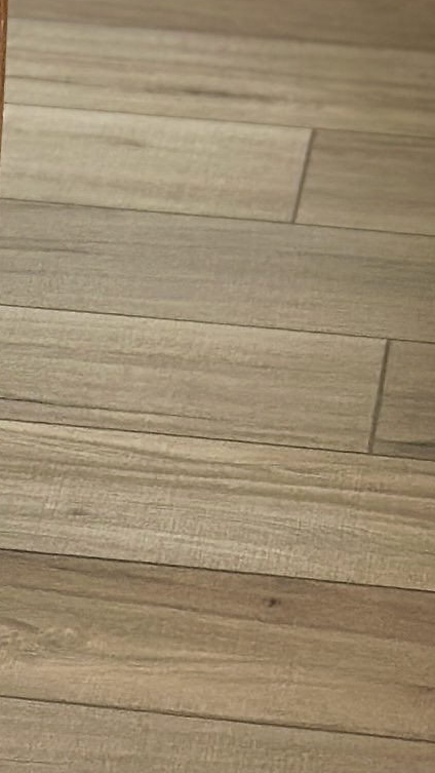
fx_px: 5737
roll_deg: -1.8
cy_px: -812
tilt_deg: -9.9
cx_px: -327
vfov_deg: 7.4
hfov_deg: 4.3
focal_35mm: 280
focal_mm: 6.86
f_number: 1.78
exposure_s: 1/121
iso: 100
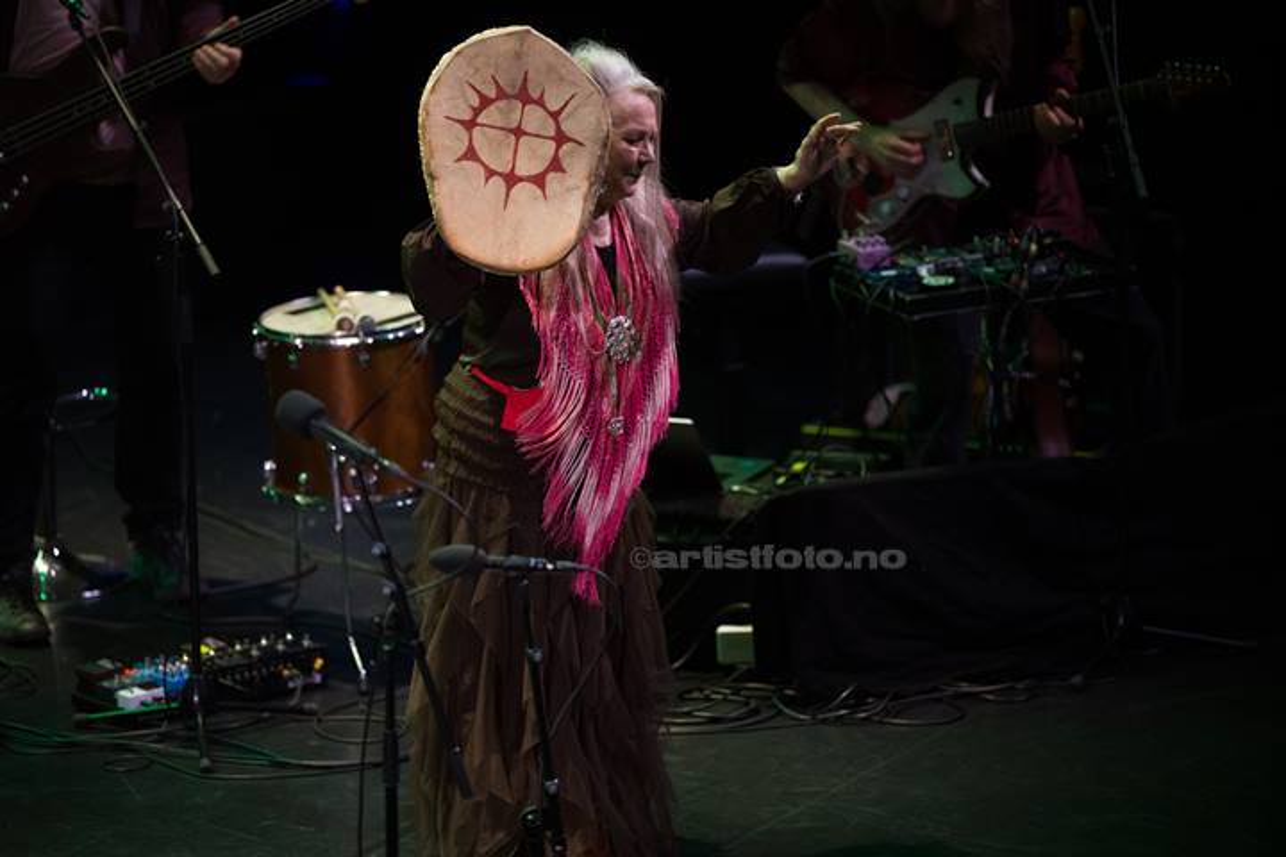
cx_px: 643
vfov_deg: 6.9
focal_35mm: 200
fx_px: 7144
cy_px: 428
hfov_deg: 10.3
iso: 1600
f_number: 2.8
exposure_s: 1/800
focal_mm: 200
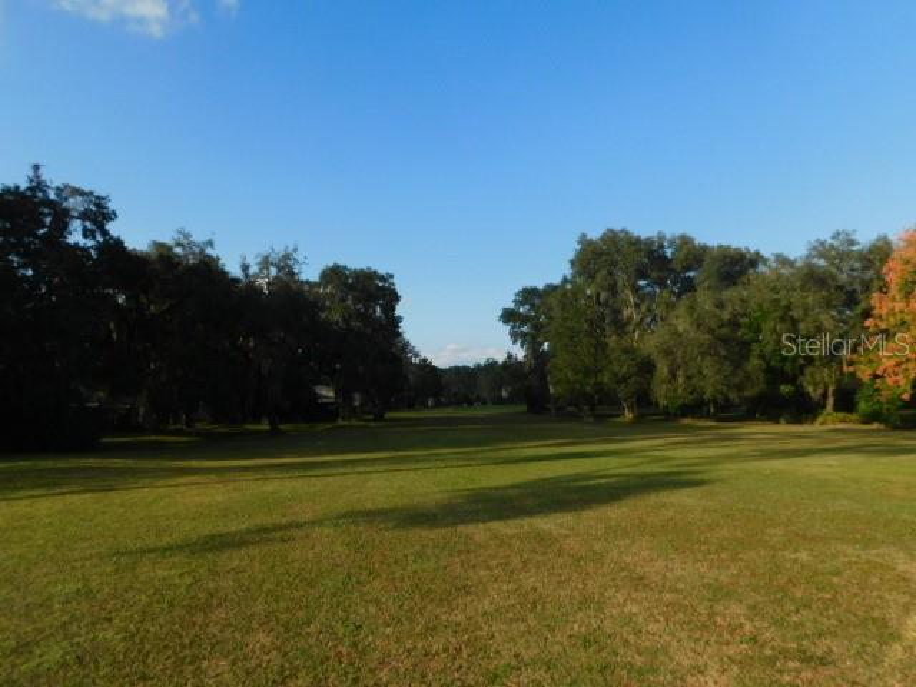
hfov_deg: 71.6
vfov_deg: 56.8
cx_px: 458
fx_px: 635
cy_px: 344
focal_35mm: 24
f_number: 6
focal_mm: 4.1
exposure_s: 1/400
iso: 125
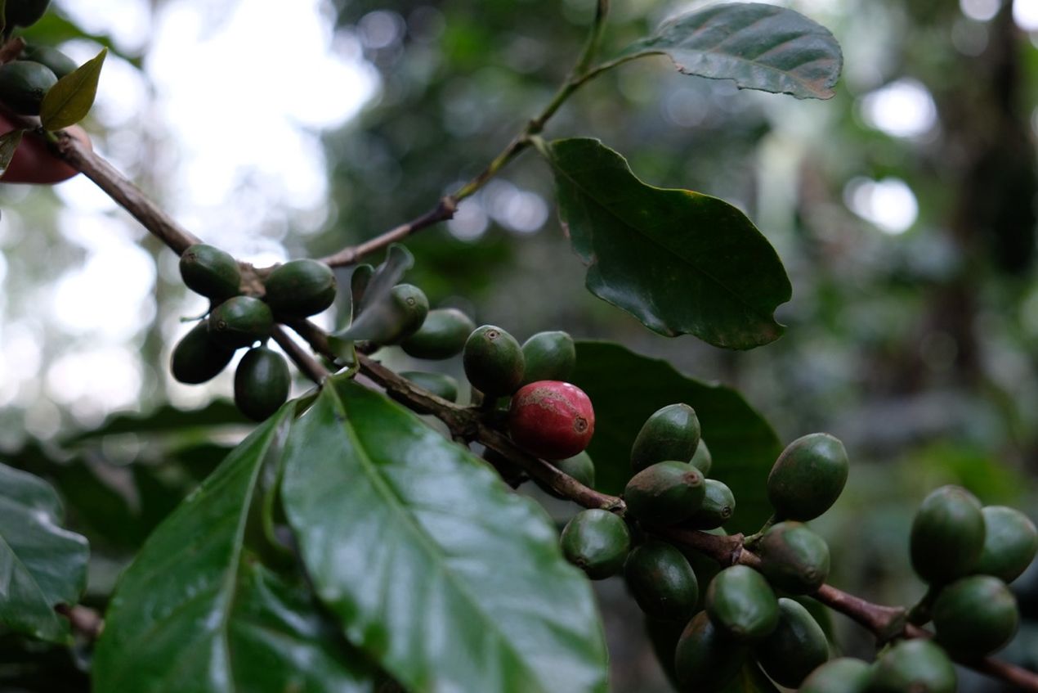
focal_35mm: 42
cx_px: 519
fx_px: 1211
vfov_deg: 31.9
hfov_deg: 46.4
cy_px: 346
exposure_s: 1/60
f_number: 3.6
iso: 800
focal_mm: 27.7
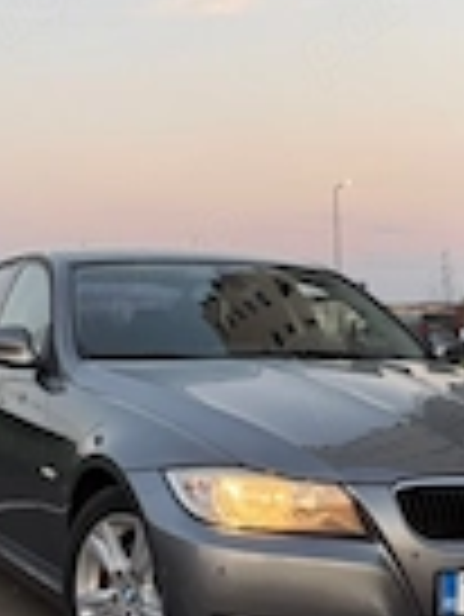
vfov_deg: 27.7
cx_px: 185
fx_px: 1249
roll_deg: +0.1
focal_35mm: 70
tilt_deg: -1.1
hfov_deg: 21.0
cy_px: 369
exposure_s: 1/121
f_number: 1.78
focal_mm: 6.76
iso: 50
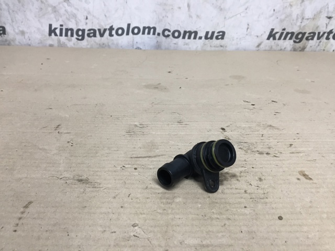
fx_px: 281
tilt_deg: -26.7
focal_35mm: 29
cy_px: 126
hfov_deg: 61.7
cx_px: 168
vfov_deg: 48.2
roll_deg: -1.8
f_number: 2.2
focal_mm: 4.15
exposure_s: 1/33
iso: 50
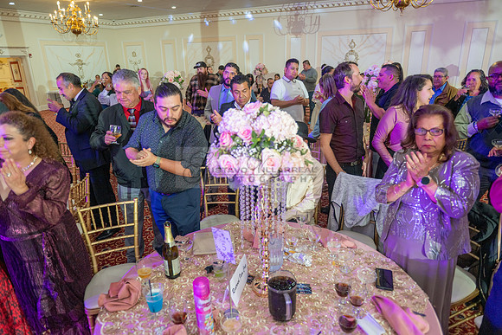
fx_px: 335
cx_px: 251
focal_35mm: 24
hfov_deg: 73.7
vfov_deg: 53.2
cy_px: 168
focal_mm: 24
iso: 400
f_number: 2.8
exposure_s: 1/100
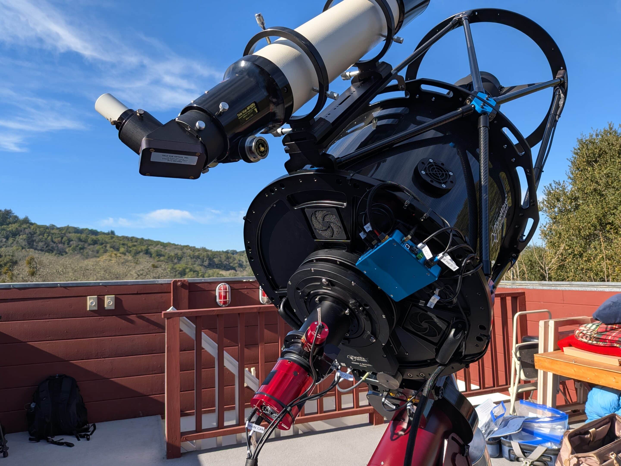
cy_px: 233
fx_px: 431
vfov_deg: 56.8
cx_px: 310
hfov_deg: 71.6
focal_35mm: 24
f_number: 1.7
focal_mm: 4.53
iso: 33
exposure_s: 1/1160
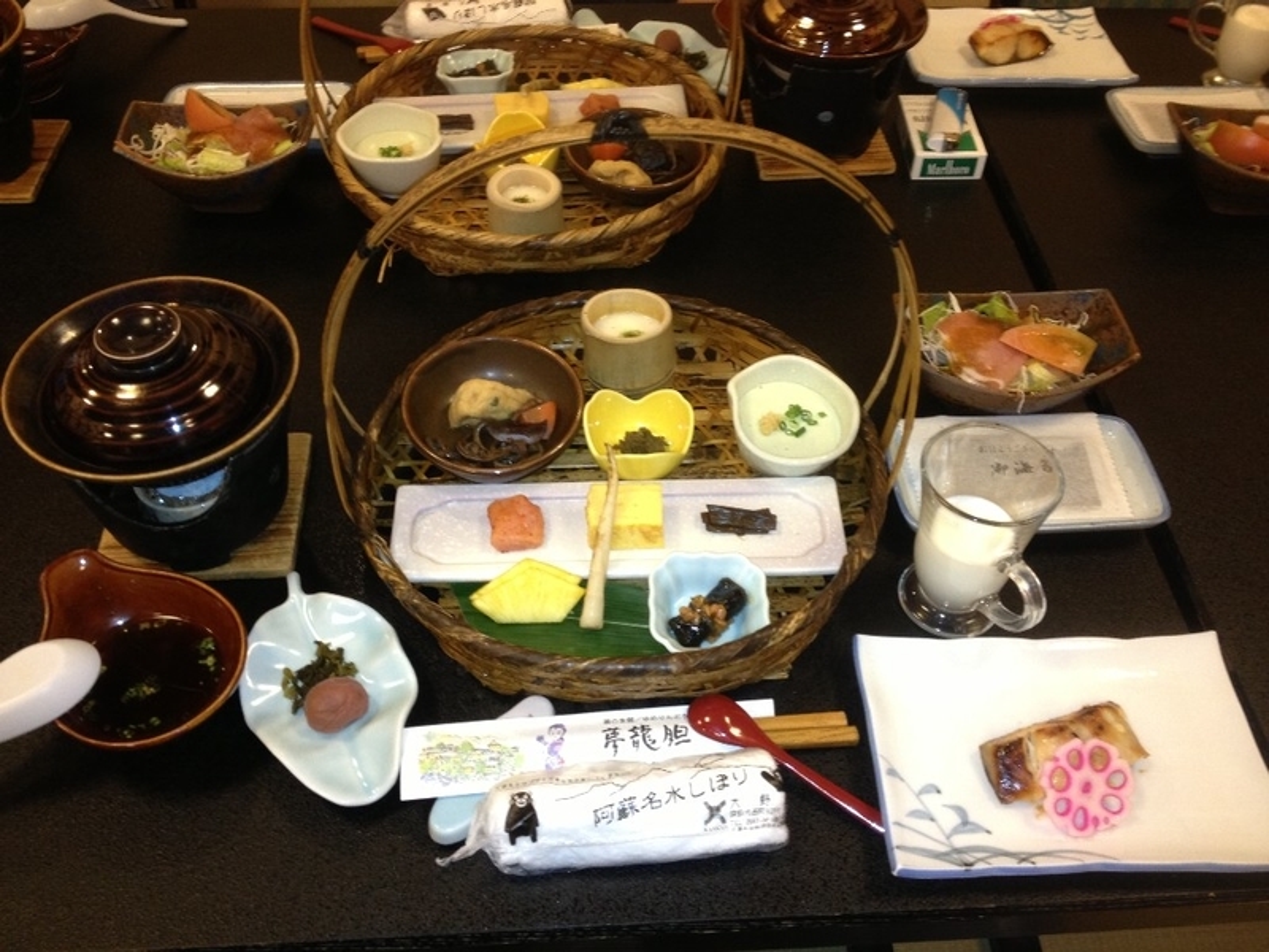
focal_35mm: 35
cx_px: 634
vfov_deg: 40.7
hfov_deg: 52.6
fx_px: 1283
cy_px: 476
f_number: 2.4
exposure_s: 1/20
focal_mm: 4.28
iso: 125
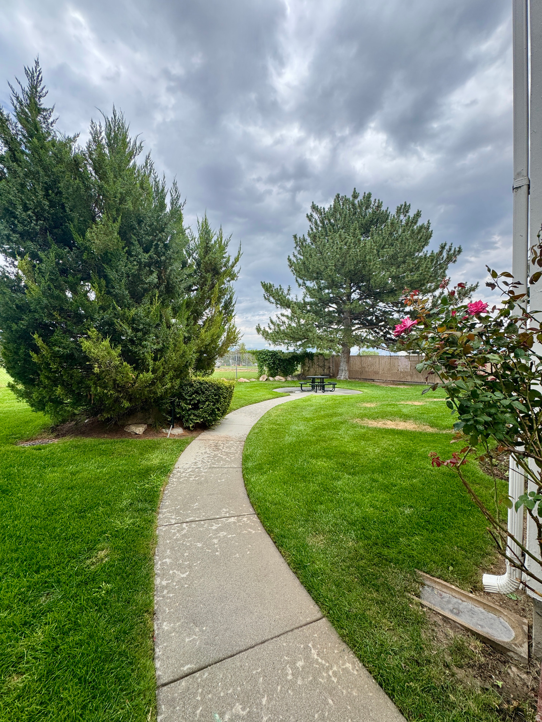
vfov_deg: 102.1
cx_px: 271
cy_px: 361
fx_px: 292
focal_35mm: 14
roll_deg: +0.3
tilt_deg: +0.9
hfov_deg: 85.7
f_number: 2.2
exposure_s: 1/779
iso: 40
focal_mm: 2.22
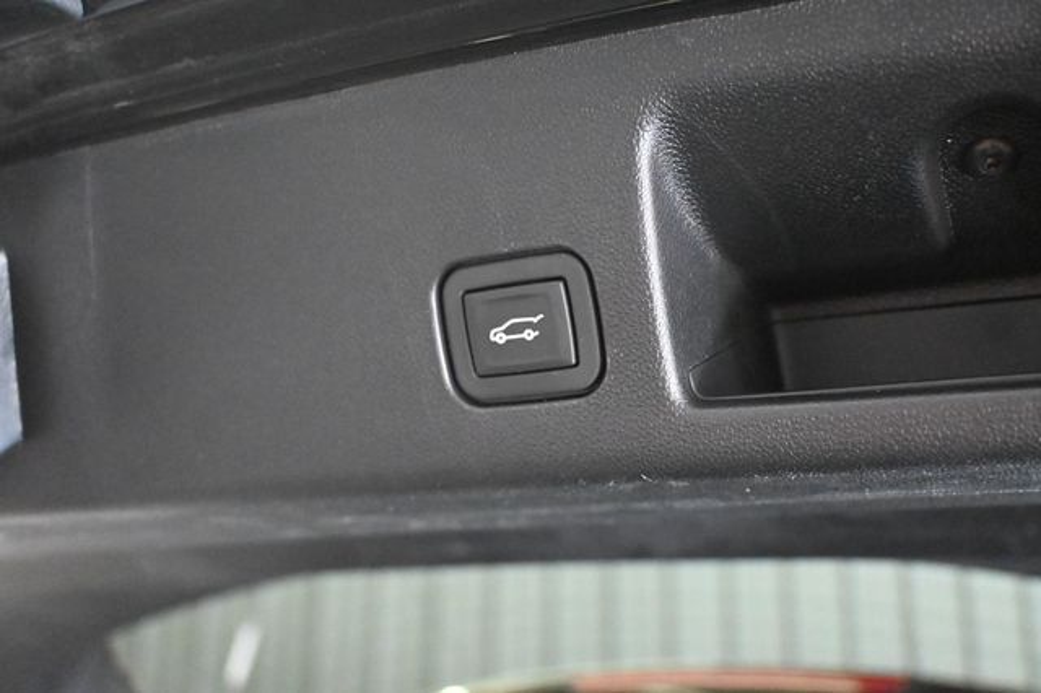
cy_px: 346
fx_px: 1084
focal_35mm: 38
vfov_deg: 35.5
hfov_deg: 51.3
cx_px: 520
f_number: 4.2
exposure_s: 1/40
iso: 12800
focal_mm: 25
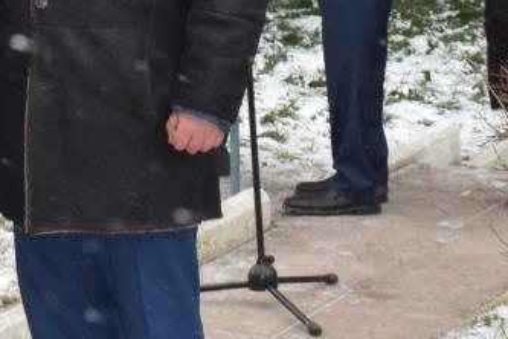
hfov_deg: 24.1
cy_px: 103
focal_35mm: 83
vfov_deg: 16.4
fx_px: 1171
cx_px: 95
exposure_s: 1/125
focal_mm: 18
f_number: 5.6
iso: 280
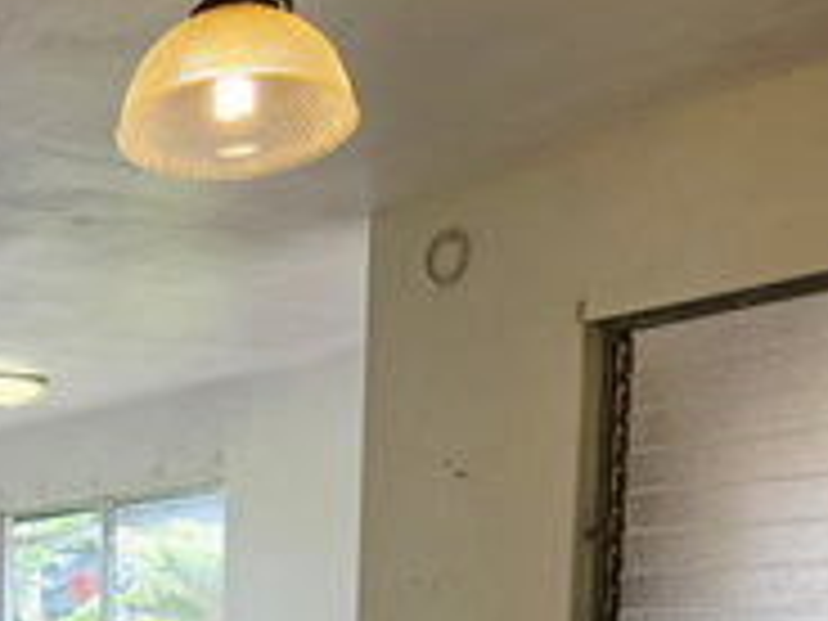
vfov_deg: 21.1
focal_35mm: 64
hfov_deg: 28.1
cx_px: -36
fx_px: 1531
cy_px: 770
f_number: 1.8
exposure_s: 1/120
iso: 32
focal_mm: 5.4
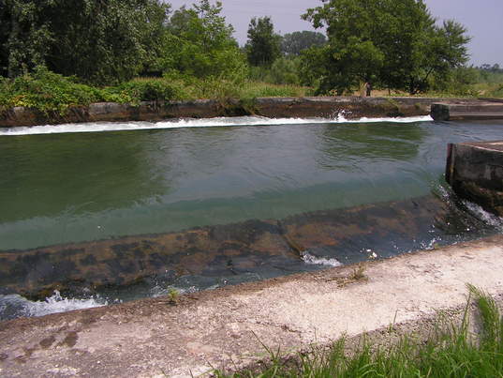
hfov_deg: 51.3
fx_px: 523
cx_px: 252
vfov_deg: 39.7
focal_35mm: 36
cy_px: 189
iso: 64
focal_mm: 6
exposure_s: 1/1250
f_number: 3.2
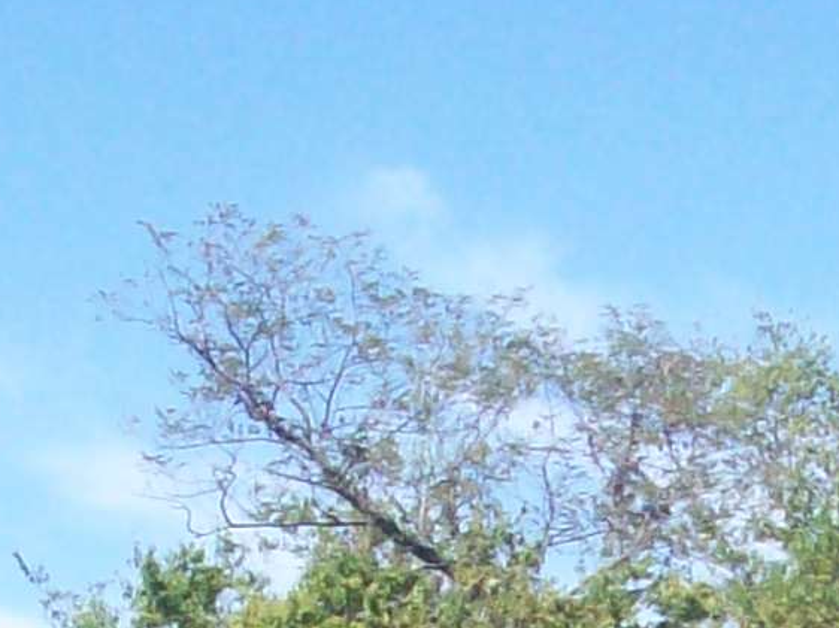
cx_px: 717
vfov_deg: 6.6
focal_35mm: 217
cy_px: 1304
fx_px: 5257
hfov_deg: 9.1
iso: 80
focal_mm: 6.2
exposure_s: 1/239
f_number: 5.6
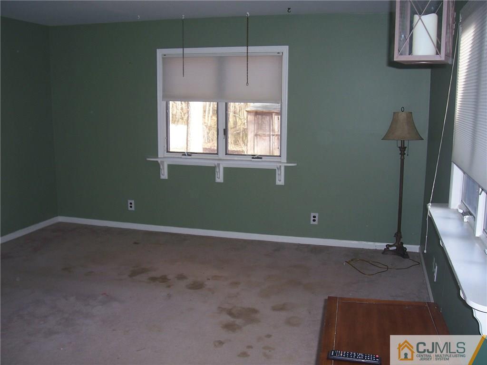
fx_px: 478
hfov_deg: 54.0
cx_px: 244
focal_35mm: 34
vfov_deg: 41.8
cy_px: 182
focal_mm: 5.6
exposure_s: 1/60
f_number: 2.7
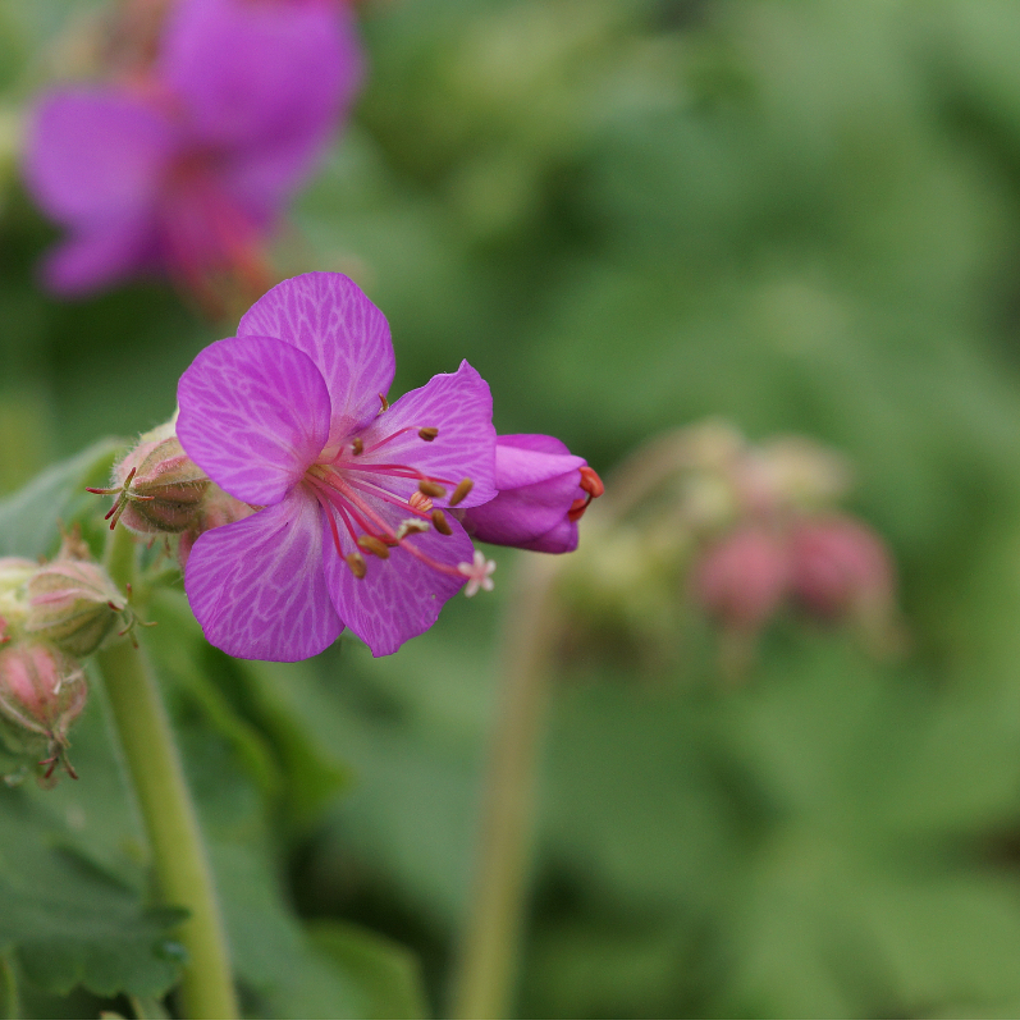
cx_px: 262
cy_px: 509
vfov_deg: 9.1
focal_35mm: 192
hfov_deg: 9.1
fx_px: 6401
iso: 200
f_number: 5
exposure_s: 1/160
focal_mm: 100
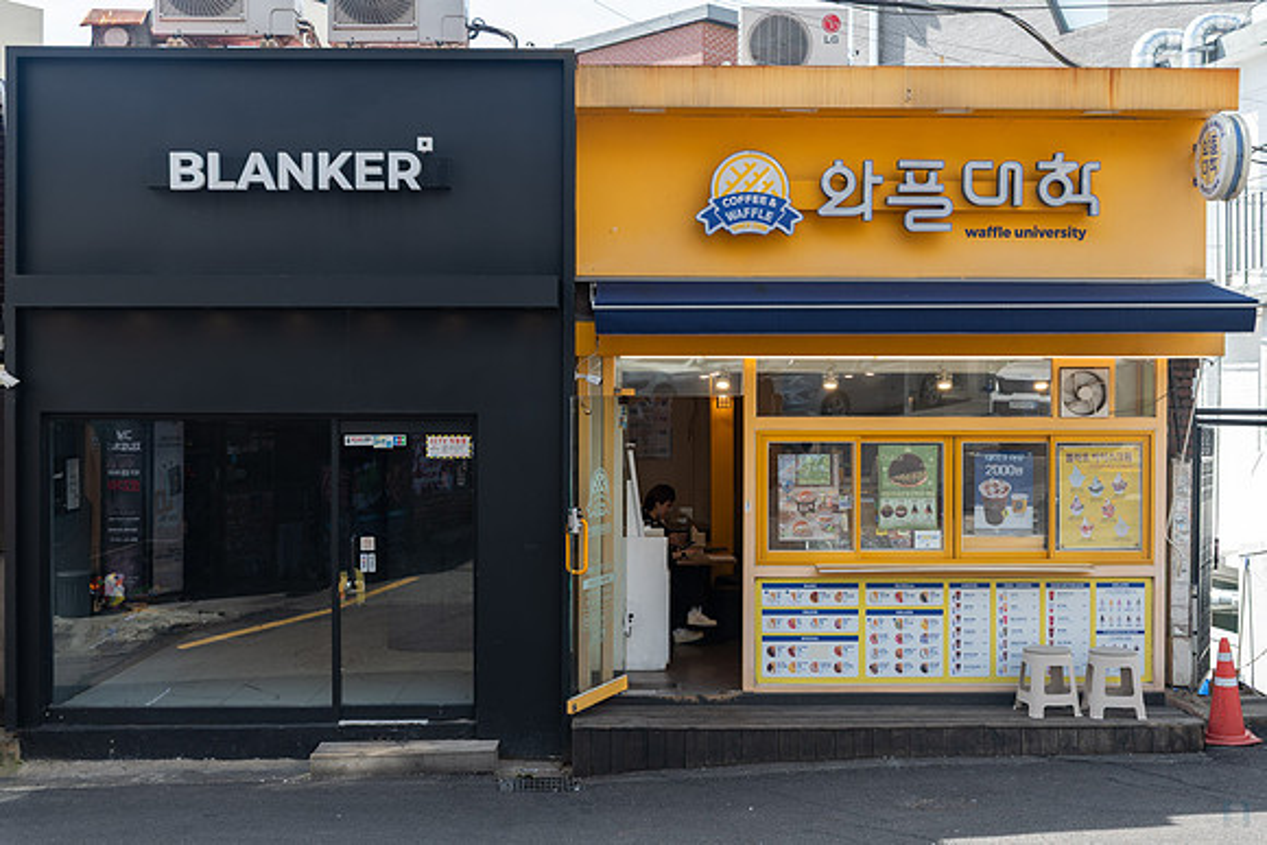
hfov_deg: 46.7
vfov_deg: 32.1
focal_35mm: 42
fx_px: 1468
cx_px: 649
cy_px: 412
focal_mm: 40
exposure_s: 1/100
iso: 64
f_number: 4.5
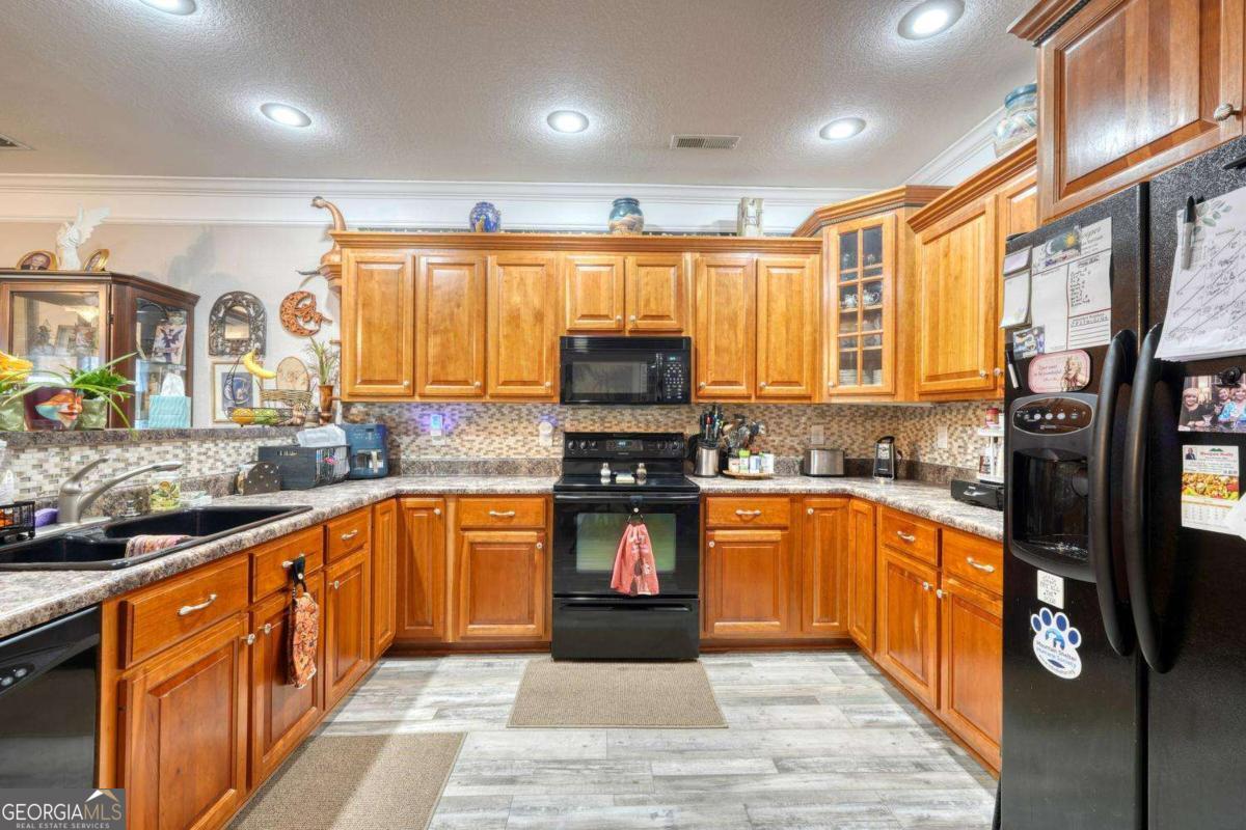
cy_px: 415
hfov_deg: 100.4
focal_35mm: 15
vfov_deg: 77.3
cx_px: 623
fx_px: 519
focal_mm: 10
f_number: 7.1
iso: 100
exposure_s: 2
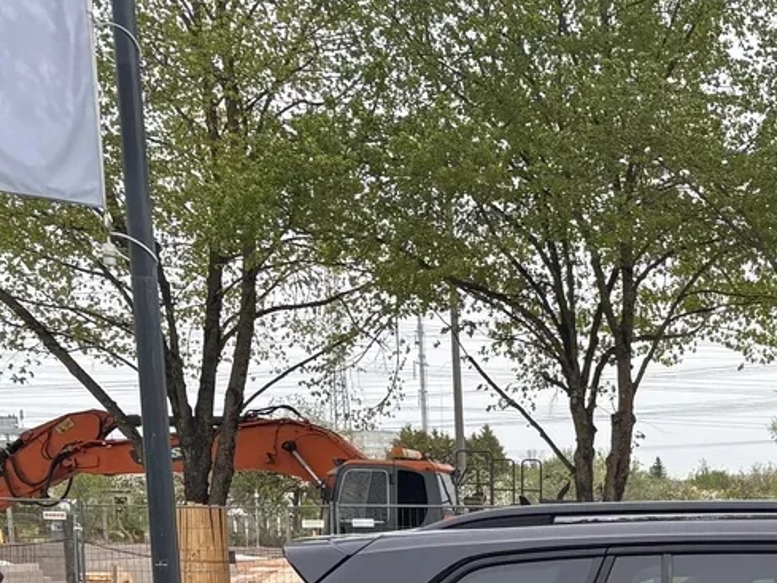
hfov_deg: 20.6
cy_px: 782
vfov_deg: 16.3
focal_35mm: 85
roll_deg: +0.0
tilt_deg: -8.0
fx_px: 1908
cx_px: 1057
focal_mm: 5.96
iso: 50
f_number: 1.6
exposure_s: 1/1047
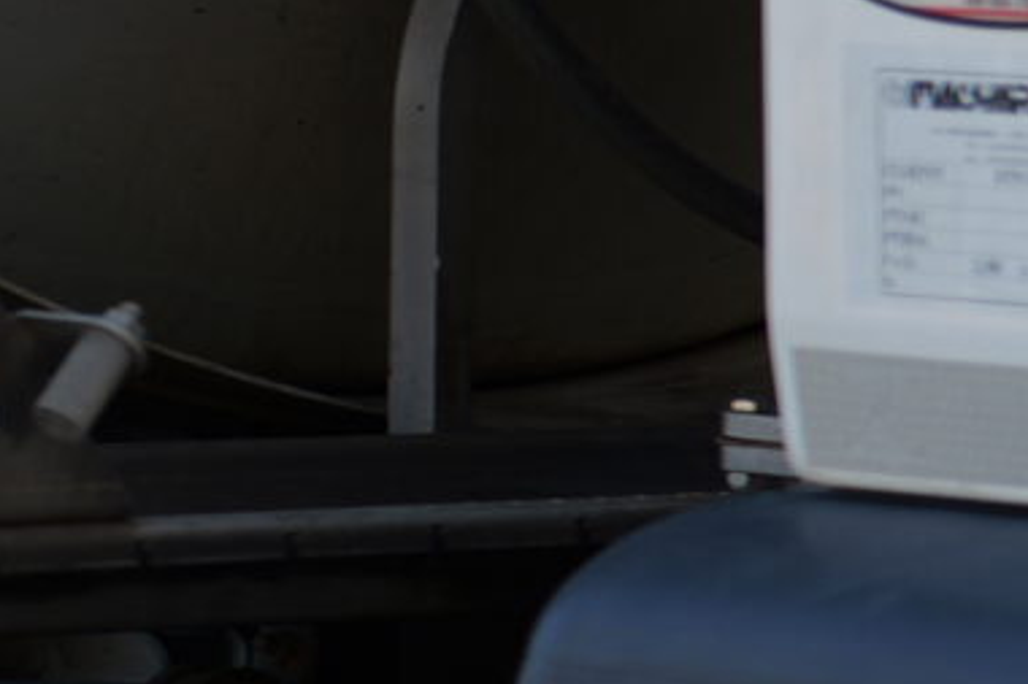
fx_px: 9619
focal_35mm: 337
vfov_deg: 4.0
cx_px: -2256
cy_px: -510
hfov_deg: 5.7
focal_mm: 50
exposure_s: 1/250
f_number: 3.2
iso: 100
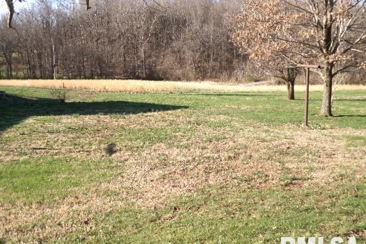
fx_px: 396
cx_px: 184
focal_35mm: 39
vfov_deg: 34.2
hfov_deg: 49.6
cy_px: 128
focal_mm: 6.6
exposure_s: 1/280
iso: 100
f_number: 4
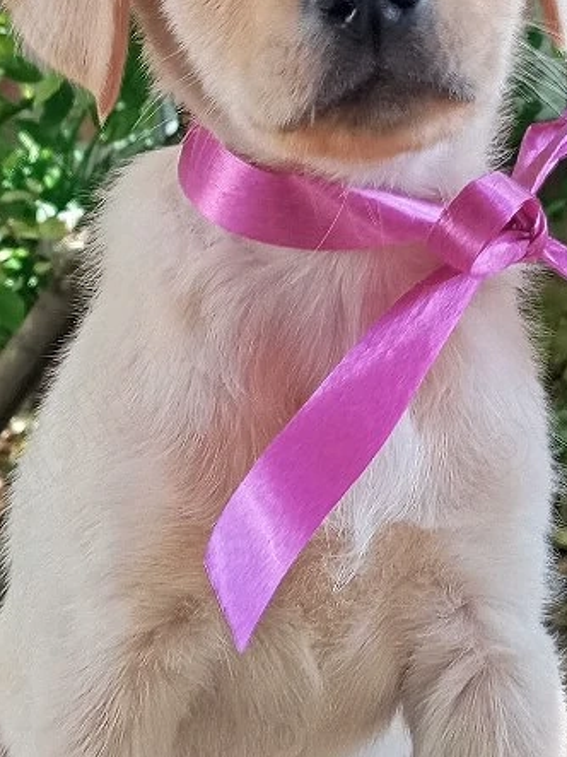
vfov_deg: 22.5
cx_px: 237
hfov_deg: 17.6
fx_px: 1835
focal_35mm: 84
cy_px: 21
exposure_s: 1/100
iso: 378
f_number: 1.8
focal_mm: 4.22
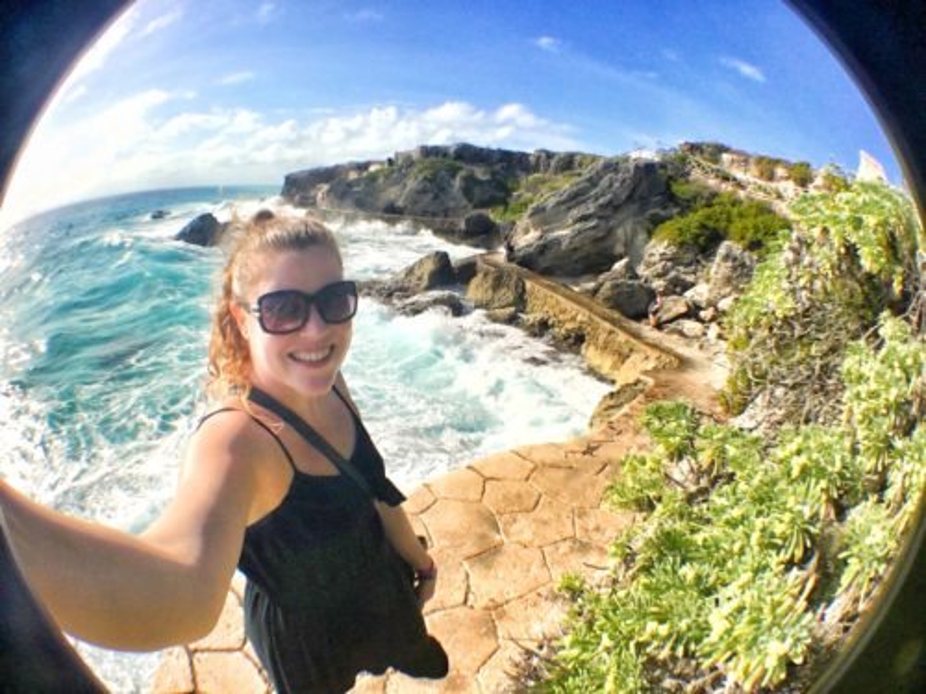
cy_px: 347
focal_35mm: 31
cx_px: 463
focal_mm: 2.65
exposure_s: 1/2463
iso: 32
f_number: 2.2
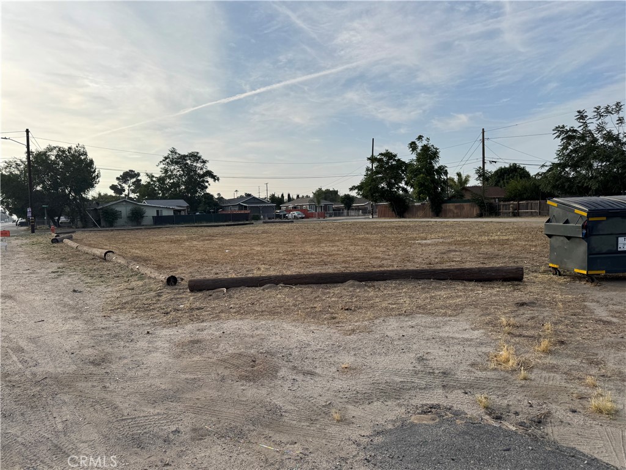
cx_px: 313
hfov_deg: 71.6
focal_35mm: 24
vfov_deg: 56.8
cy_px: 235
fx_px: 434
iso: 80
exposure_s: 1/4049
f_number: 1.78
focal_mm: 6.76
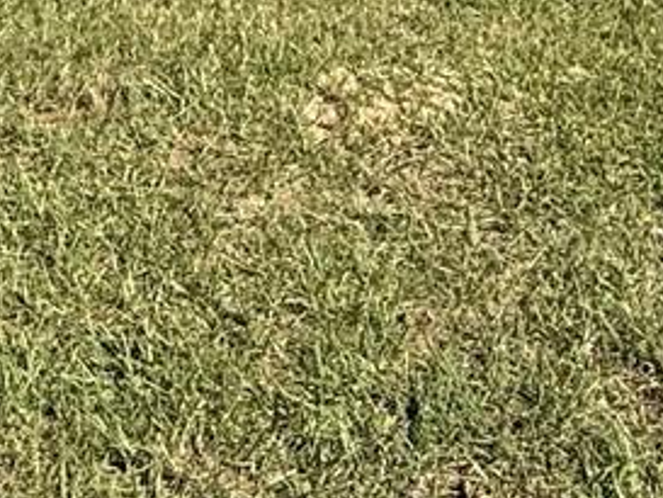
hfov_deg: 23.5
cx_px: 522
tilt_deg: -0.7
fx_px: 1571
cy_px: -527
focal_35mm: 82
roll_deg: +1.2
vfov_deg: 14.6
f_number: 2.2
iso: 50
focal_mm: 2.22
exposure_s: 1/2165
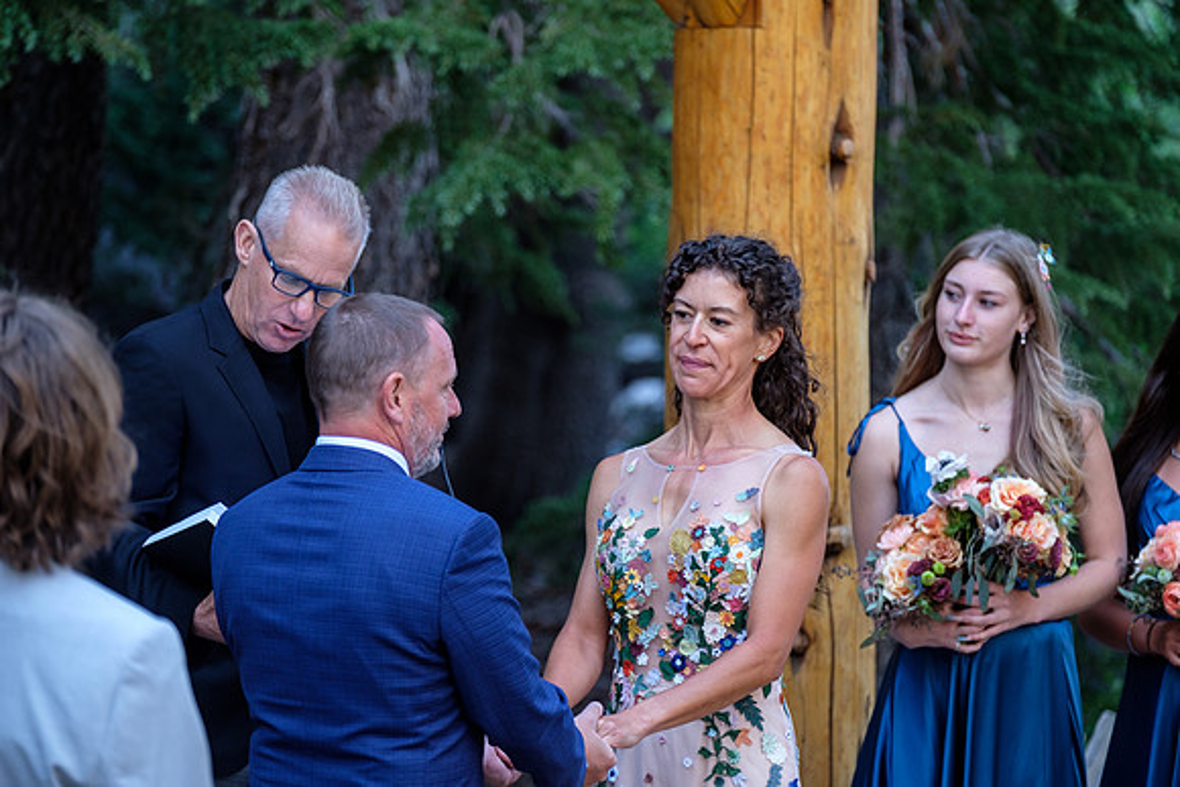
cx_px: 590
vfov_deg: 8.6
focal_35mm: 159
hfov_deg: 12.9
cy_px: 394
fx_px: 5213
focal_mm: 106
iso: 200
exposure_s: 1/55
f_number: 2.8
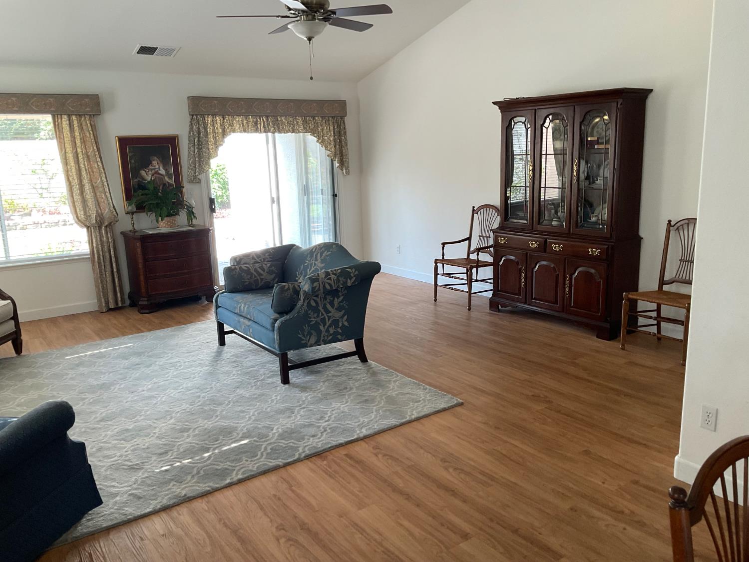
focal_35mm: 29
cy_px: 281
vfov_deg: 48.2
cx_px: 374
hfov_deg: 61.7
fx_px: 627
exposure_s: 1/60
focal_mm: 3
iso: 64
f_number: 1.8
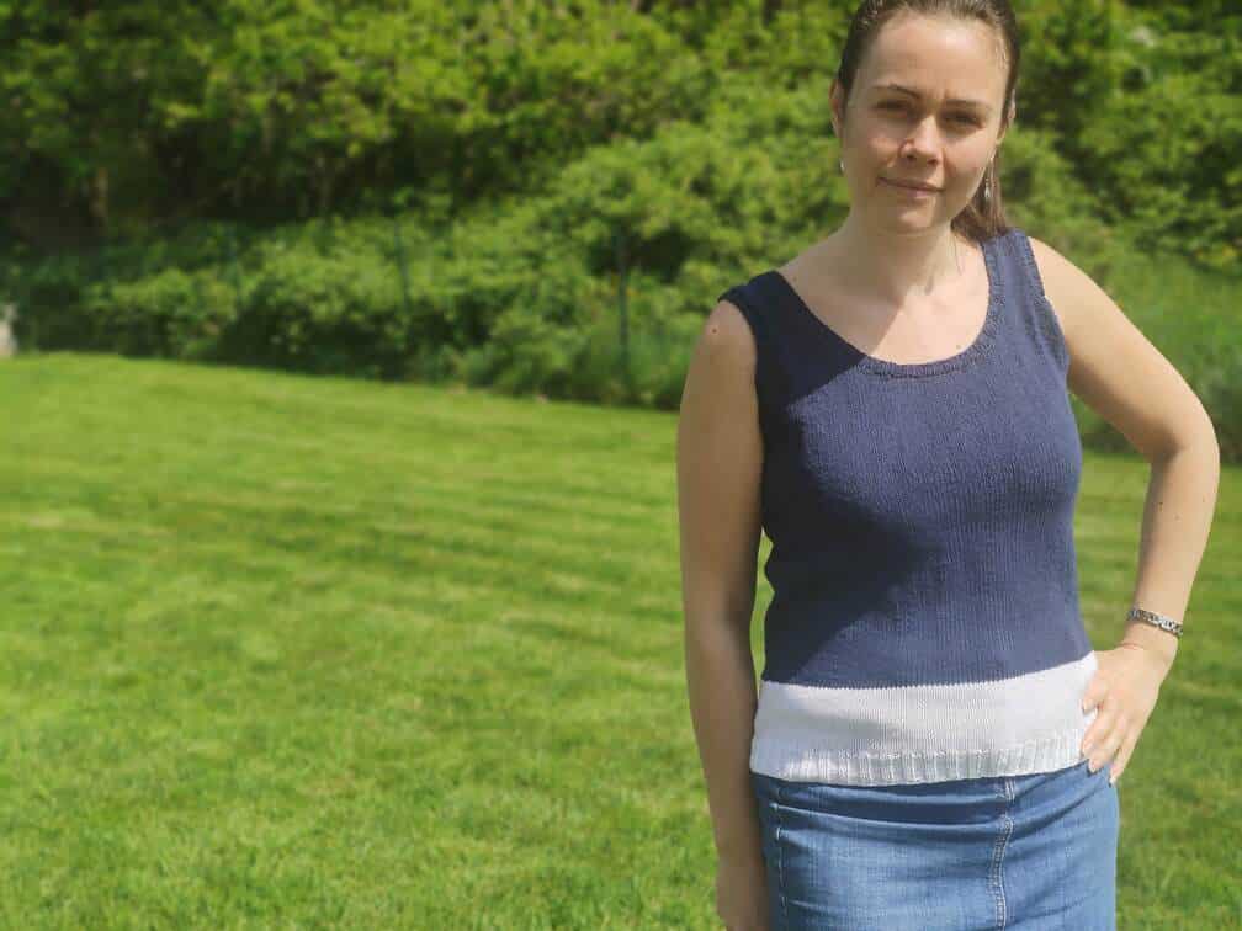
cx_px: 621
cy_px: 466
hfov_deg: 45.8
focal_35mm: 41
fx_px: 1471
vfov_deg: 35.1
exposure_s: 1/2349
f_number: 2
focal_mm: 8.16
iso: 100
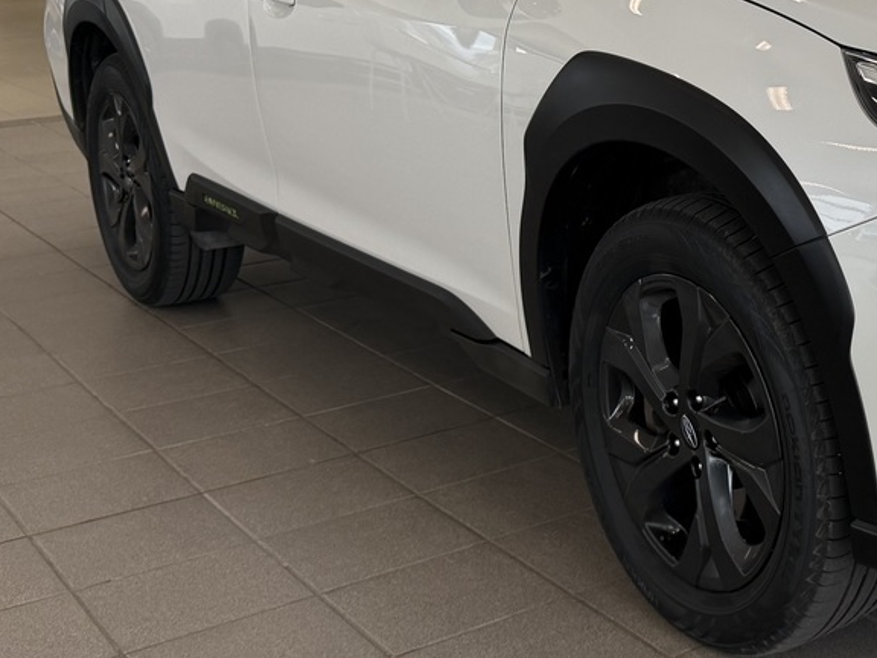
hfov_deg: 29.4
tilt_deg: -11.9
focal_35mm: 60
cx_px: 933
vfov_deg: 24.3
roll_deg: +0.1
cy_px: 230
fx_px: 1520
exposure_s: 1/317
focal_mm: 6.76
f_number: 1.78
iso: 100
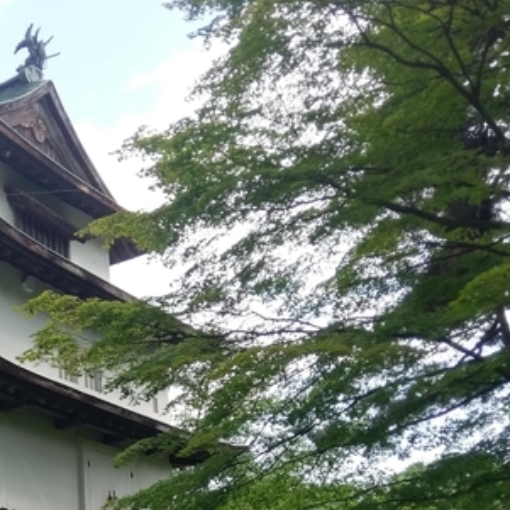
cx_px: 7
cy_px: 461
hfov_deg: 26.7
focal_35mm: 61
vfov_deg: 27.1
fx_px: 1017
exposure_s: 1/471
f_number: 1.8
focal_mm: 4.58
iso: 100
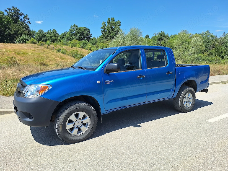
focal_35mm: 23
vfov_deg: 58.9
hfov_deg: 73.9
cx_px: 114
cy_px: 86
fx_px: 151
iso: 40
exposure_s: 1/2232
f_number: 1.8
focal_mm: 5.54
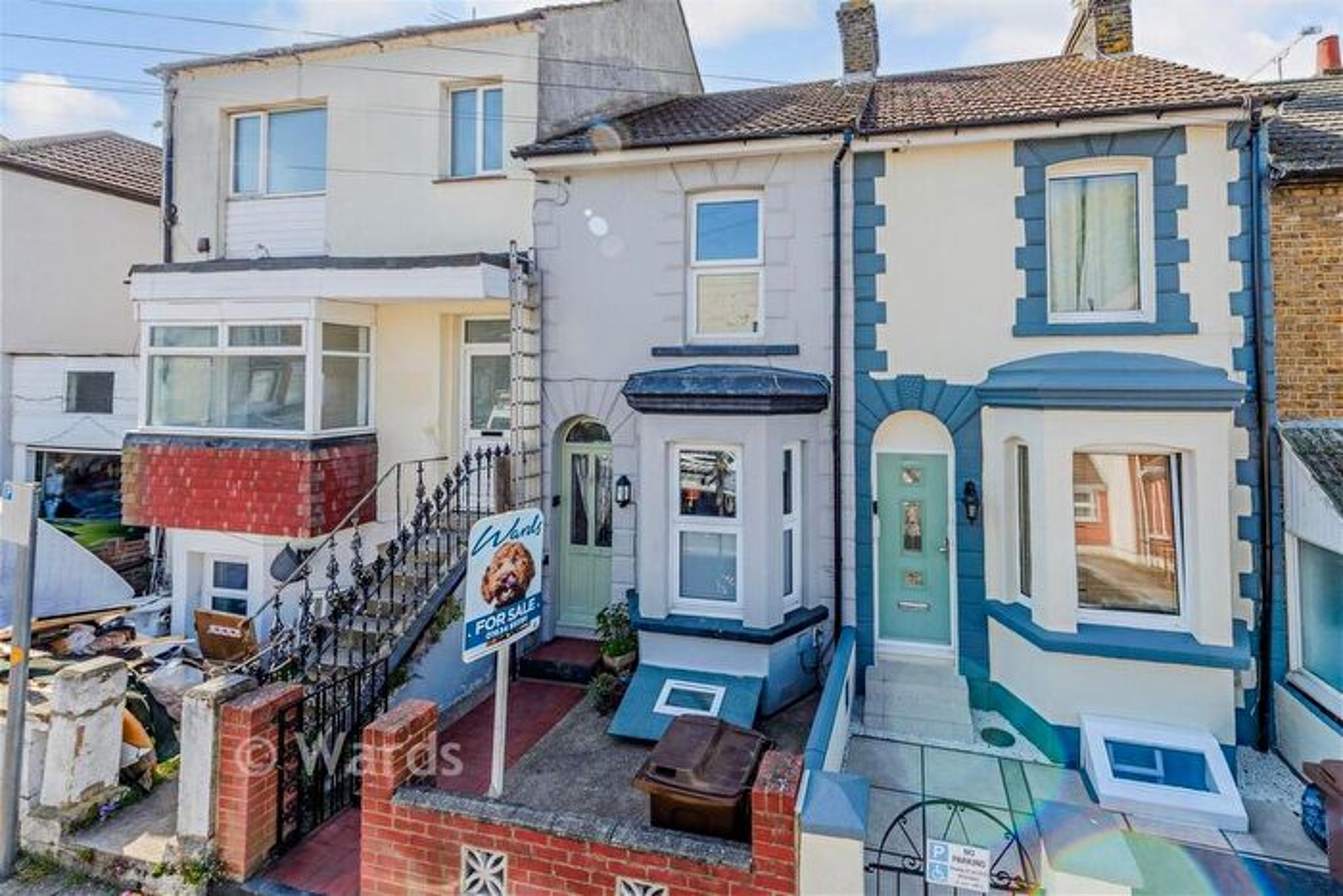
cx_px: 672
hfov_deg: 104.2
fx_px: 522
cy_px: 448
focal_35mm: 14
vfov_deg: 81.2
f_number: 8
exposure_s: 1/400
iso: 320
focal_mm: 14
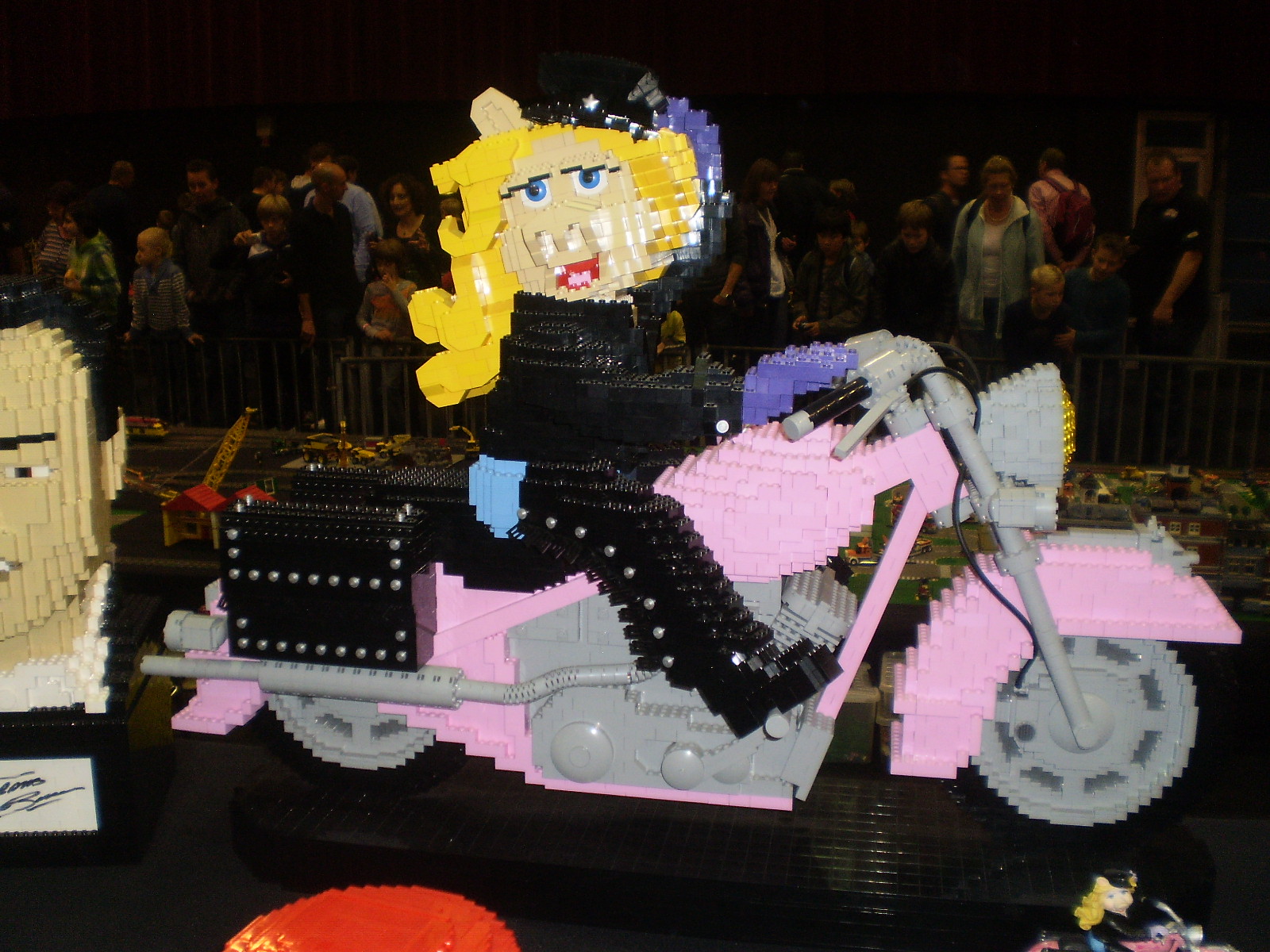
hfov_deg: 51.4
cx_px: 635
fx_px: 1321
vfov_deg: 39.7
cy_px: 476
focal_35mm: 36
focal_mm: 6.3
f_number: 3.1
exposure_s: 1/30
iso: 125
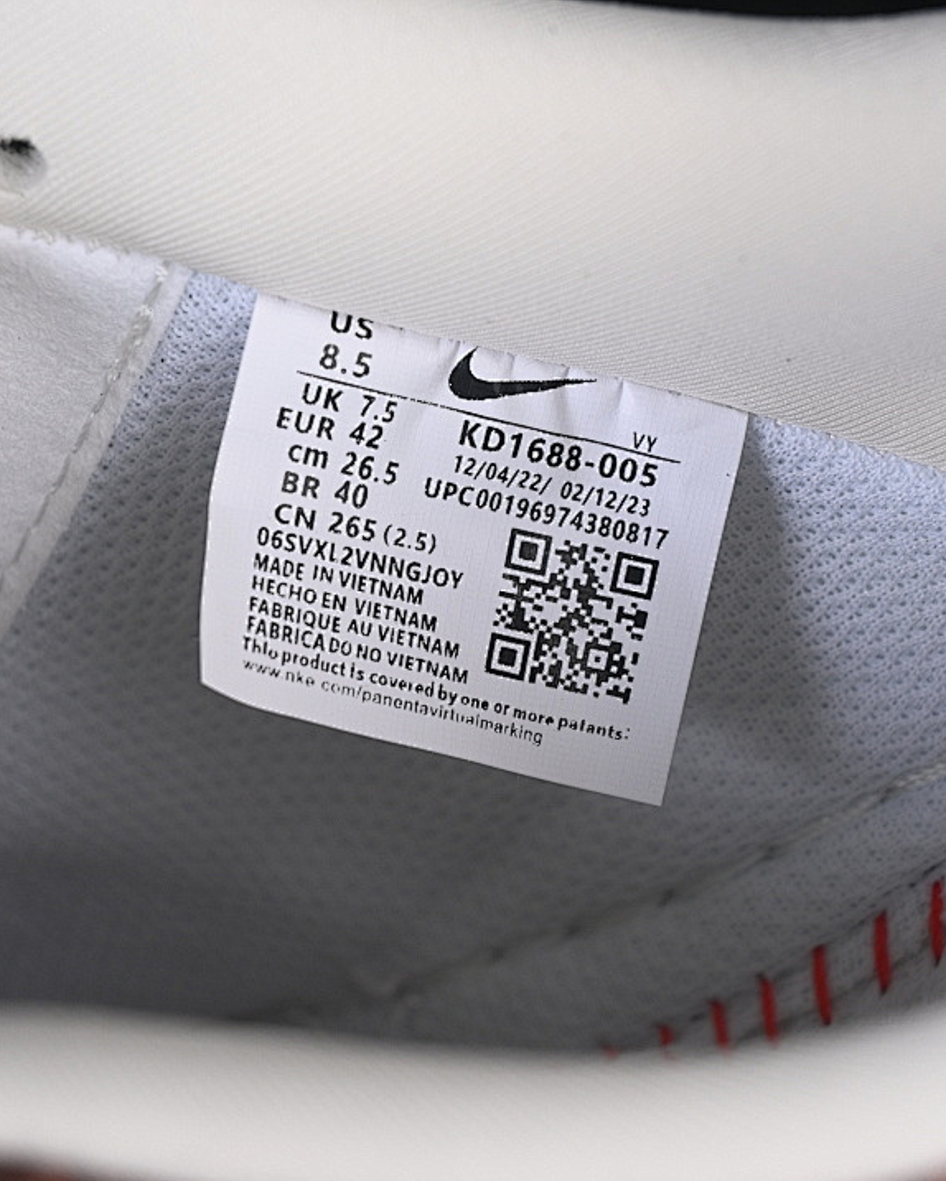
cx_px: 511
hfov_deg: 14.5
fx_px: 3708
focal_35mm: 106
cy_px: 591
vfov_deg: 18.1
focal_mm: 50
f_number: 7.1
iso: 160
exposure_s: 1/60
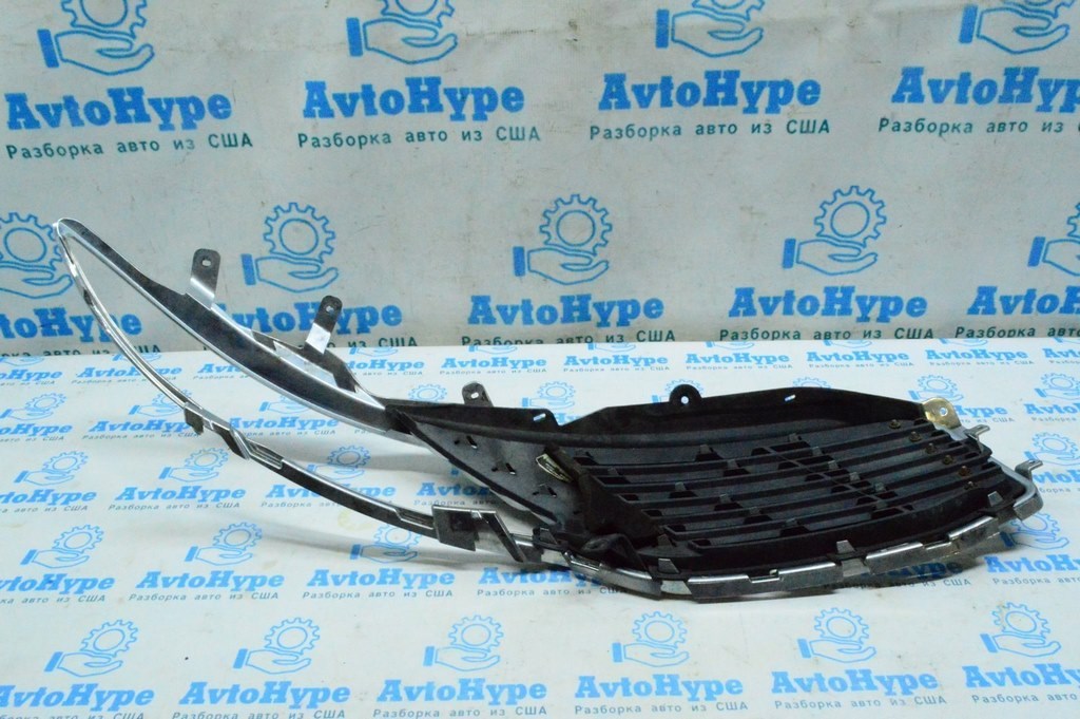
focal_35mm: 30
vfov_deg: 43.5
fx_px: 899
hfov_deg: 62.0
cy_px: 360
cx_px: 540
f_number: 25
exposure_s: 1/80
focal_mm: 20
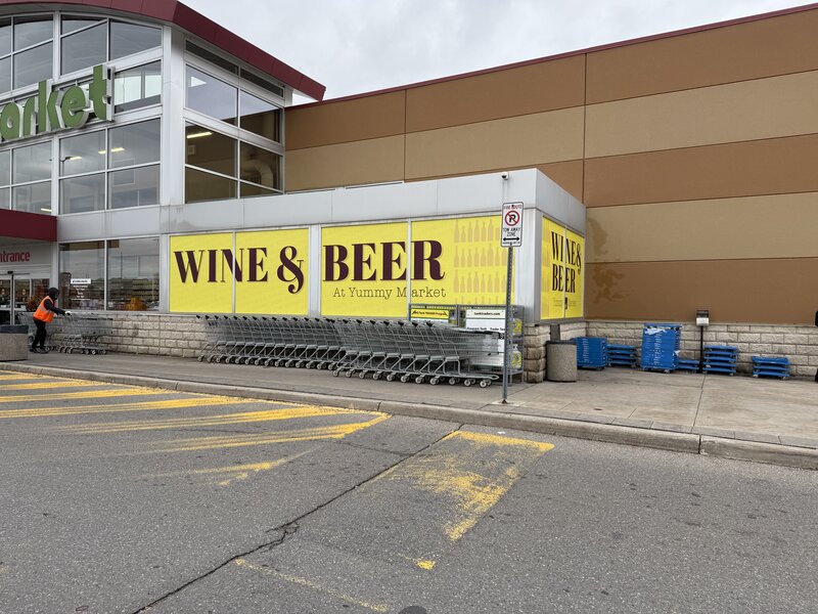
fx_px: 567
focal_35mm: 24
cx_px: 409
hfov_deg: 71.6
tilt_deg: -1.1
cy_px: 307
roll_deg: -0.6
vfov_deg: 56.8
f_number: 1.78
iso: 80
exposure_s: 1/448
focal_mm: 6.76
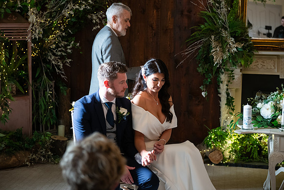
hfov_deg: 30.5
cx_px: 142
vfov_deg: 20.6
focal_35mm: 66
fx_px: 521
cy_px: 95
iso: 1000
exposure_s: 1/160
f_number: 3.5
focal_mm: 66
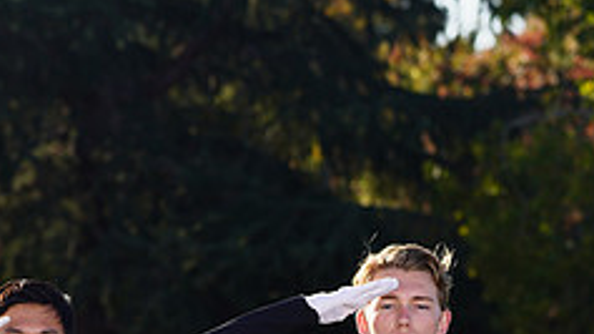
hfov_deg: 5.4
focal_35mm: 400
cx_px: 393
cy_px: 481
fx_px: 6297
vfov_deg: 3.0
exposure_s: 1/250
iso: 100
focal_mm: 156
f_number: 7.1
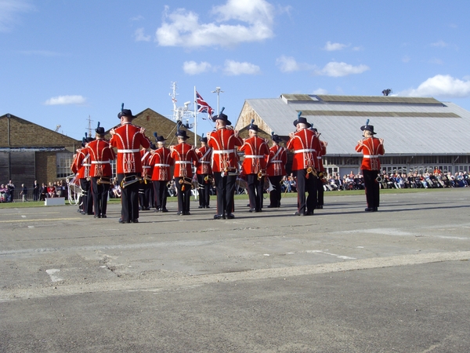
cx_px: 235
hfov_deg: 42.1
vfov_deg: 32.2
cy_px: 176
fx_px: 611
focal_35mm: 45
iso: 80
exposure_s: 1/320
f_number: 5.4
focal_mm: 7.4
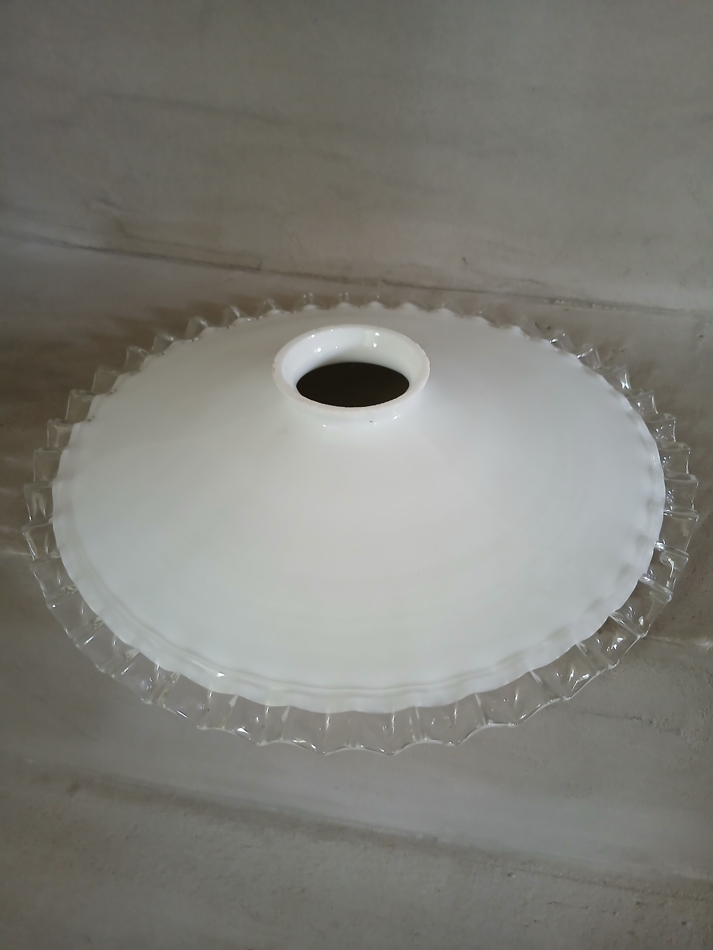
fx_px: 714
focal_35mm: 26
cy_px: 475
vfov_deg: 67.3
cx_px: 356
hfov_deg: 53.1
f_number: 1.8
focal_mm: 3.98
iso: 320
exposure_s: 1/33.3
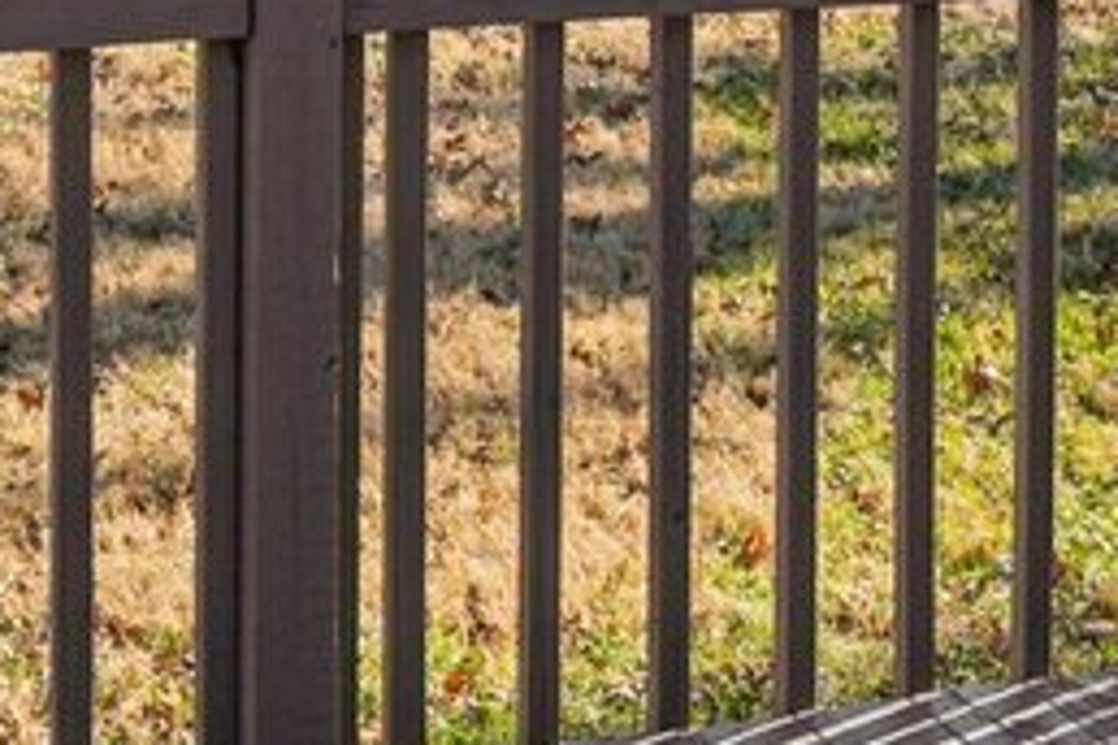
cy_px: -323
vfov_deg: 11.9
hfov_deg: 18.2
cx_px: 940
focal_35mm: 111
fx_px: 3447
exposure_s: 1/160
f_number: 8
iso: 100
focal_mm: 14
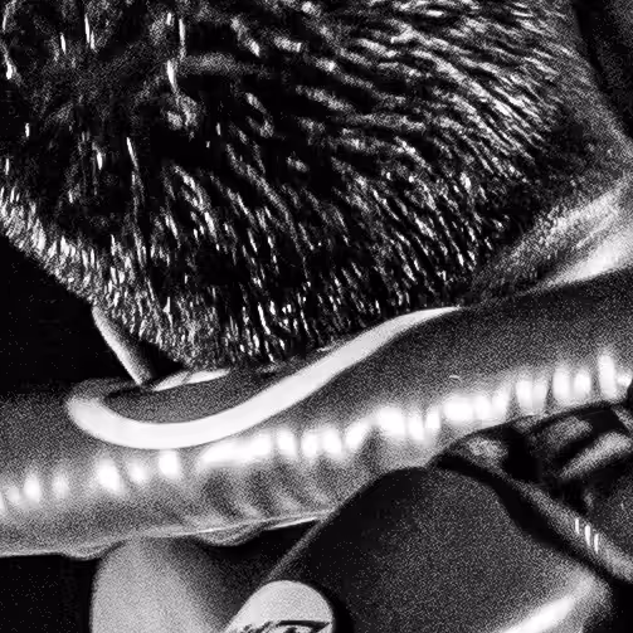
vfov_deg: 2.8
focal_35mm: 631
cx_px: 724
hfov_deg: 2.8
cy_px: 408
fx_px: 13055
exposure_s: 1/30
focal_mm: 62
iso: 10159
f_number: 2.8
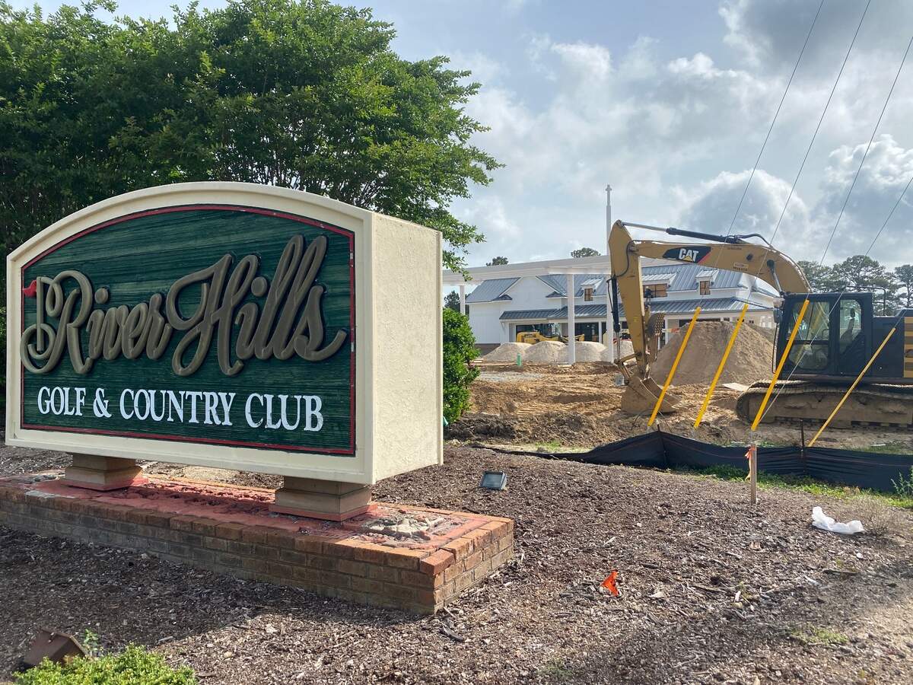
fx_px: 686
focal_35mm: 26
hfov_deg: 67.3
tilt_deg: +1.7
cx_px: 456
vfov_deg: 53.1
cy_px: 342
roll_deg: +0.9
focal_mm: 4.25
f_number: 1.8
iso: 32
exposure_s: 1/3497
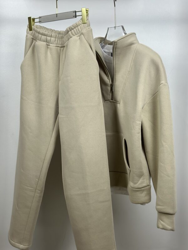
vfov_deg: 39.7
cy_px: 125
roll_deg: +0.5
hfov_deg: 30.3
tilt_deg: -3.4
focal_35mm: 48
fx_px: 348
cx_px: 94
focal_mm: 6.86
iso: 80
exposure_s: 1/371
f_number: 1.78
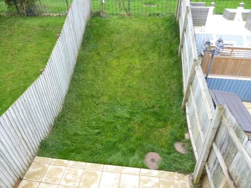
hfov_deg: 69.4
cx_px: 126
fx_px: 181
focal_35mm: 25
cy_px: 94
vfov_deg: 54.9
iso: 125
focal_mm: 4.3
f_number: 3.3
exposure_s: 1/60
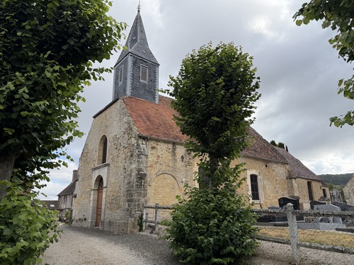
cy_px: 132
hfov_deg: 71.6
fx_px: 245
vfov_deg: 56.8
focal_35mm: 24
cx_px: 177
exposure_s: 1/2445
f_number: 1.78
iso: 80
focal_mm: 6.76
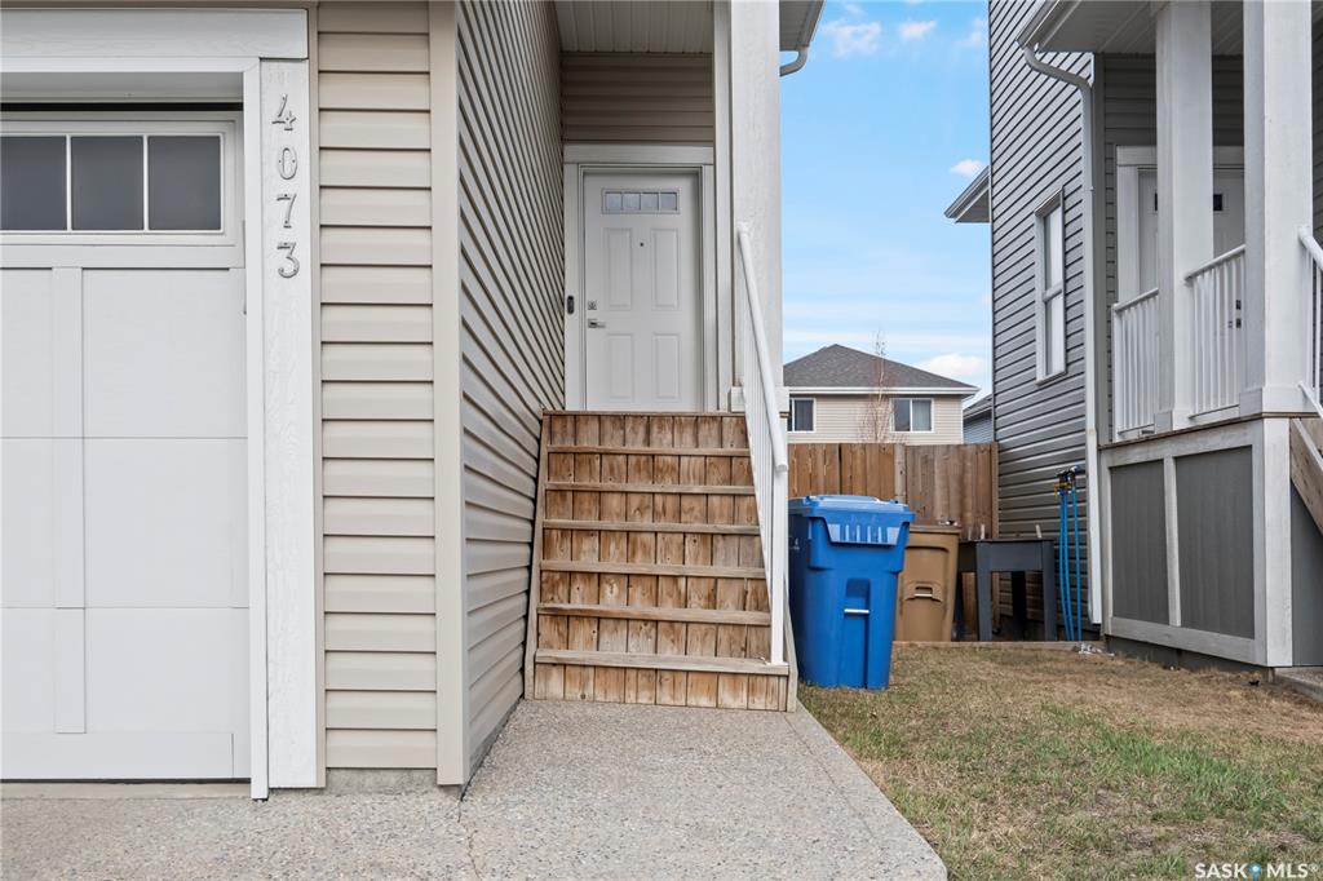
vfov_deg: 38.3
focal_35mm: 34
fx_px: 1267
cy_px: 440
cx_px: 662
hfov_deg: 55.1
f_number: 8
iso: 100
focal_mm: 23
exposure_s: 1/60
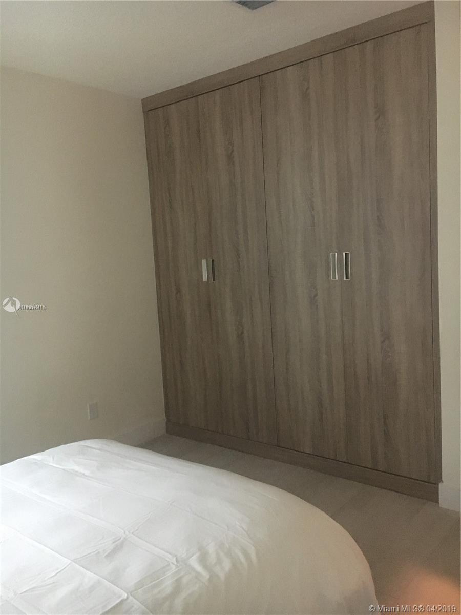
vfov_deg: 61.7
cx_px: 230
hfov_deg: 48.2
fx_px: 515
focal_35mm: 29
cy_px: 308
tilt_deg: -6.2
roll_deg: +2.9
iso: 250
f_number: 2.2
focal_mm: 4.15
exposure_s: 1/15
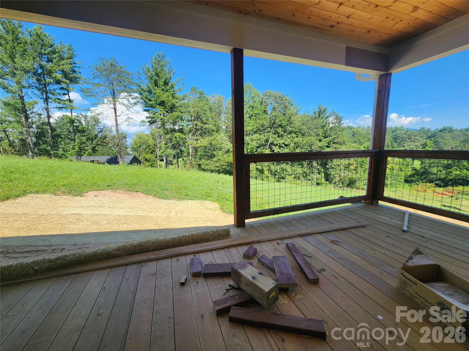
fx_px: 176
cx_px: 234
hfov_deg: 106.2
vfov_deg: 89.9
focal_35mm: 13
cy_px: 176
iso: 50
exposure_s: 1/812
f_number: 2.2
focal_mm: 2.2
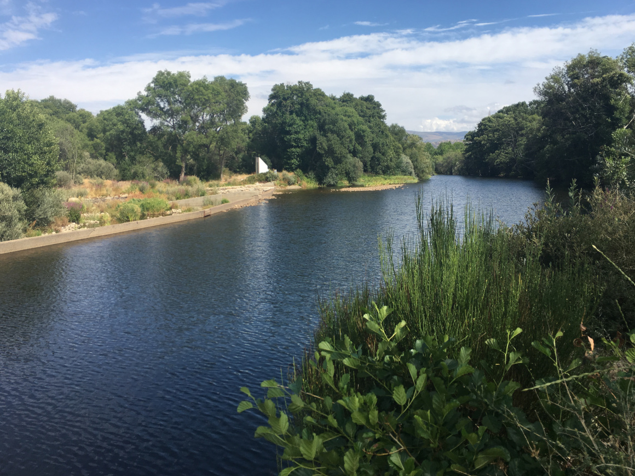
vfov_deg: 45.4
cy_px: 236
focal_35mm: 31
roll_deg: -0.8
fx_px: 569
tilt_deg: -4.0
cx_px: 333
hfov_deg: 58.3
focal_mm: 4.15
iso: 25
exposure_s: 1/1425
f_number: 2.2
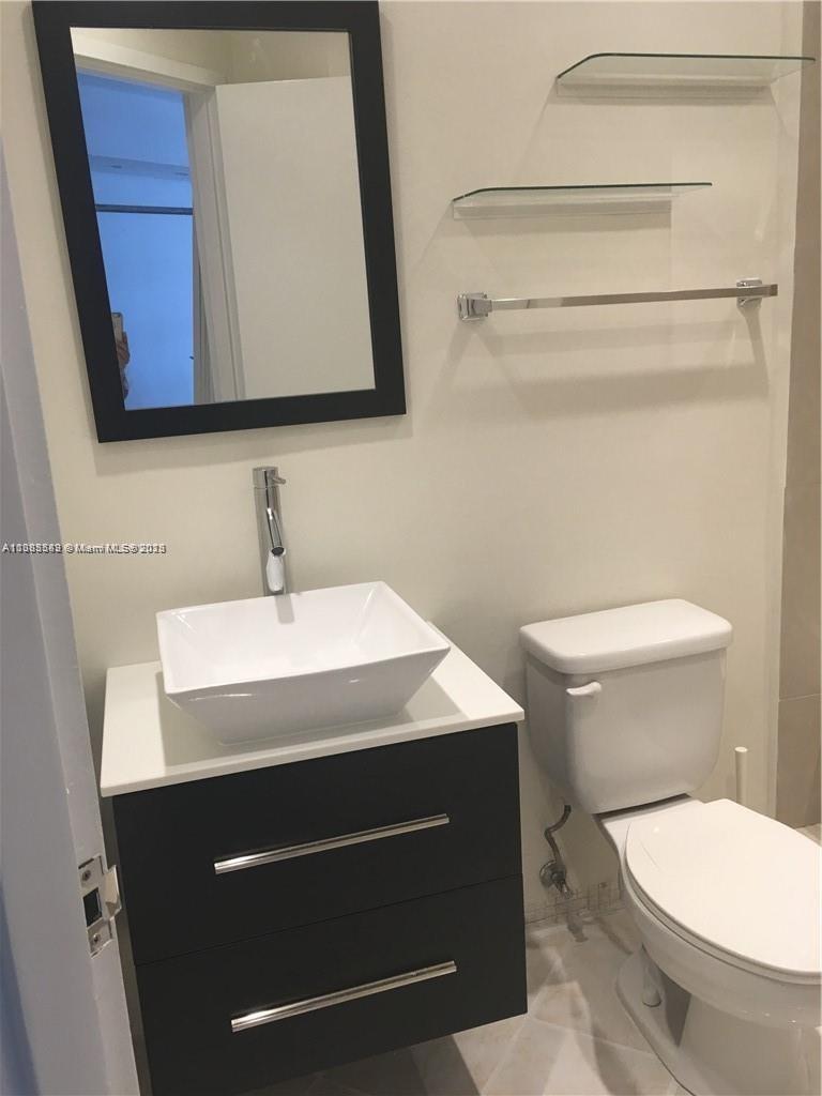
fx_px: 918
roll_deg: +3.0
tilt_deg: -13.3
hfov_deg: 48.2
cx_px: 411
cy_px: 548
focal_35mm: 29
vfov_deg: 61.7
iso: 32
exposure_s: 1/30
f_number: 2.2
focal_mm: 4.15
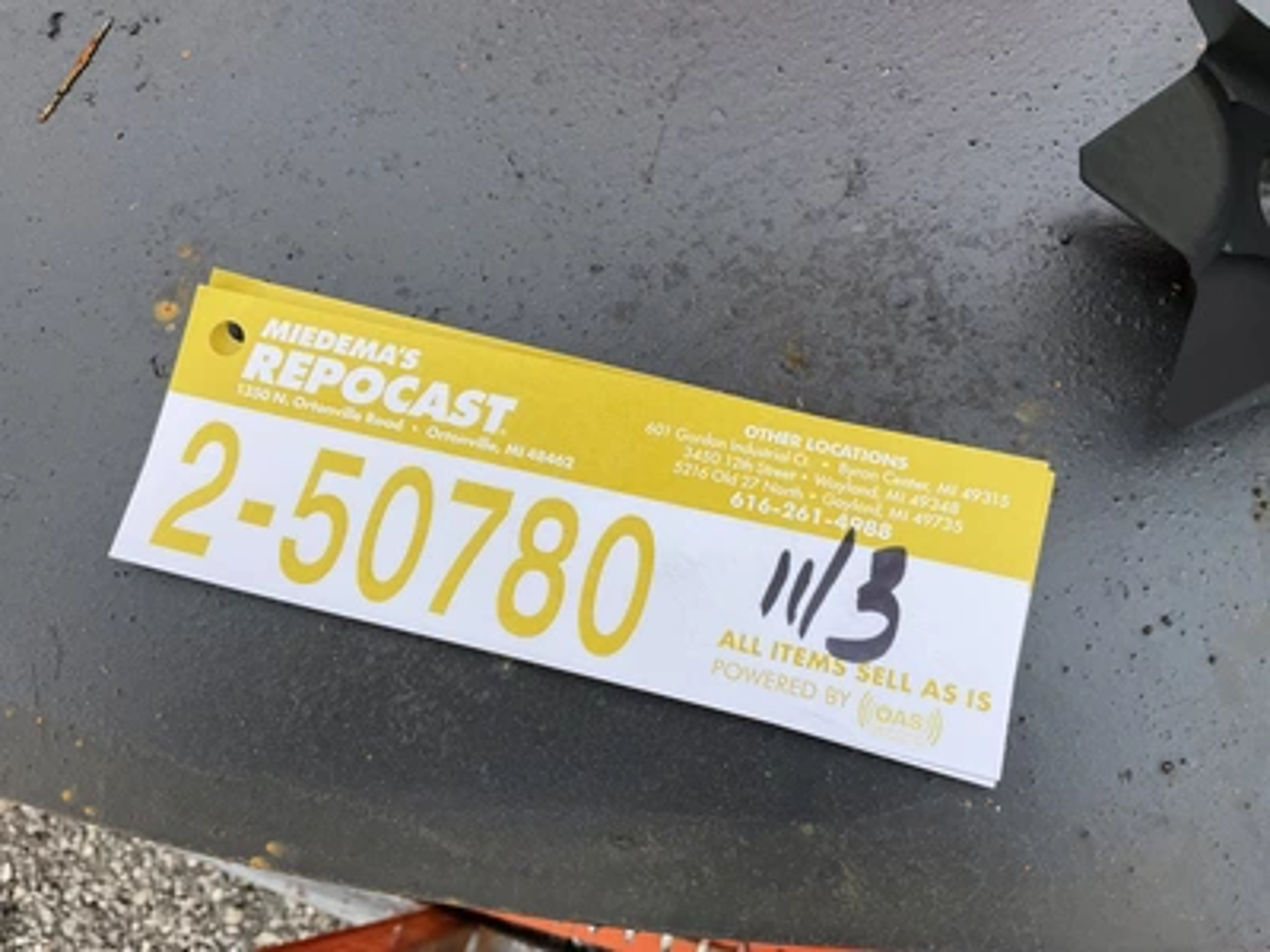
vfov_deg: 48.2
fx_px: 1064
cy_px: 476
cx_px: 635
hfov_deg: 61.7
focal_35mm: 29
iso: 25
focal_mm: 3
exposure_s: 1/504
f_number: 1.8
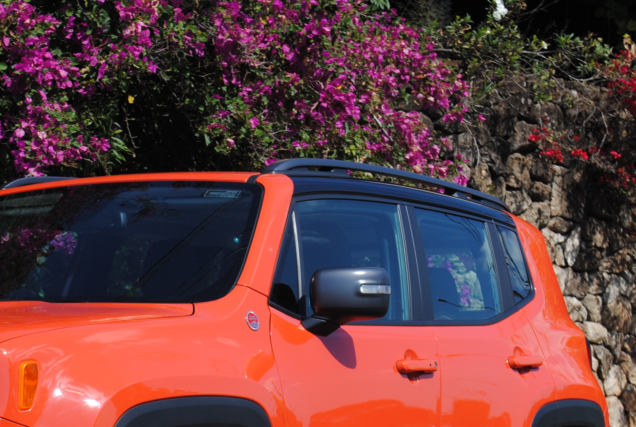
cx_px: 126
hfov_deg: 18.4
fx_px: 1947
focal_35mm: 110
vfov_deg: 12.4
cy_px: 377
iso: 100
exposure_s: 1/250
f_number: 8
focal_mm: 40
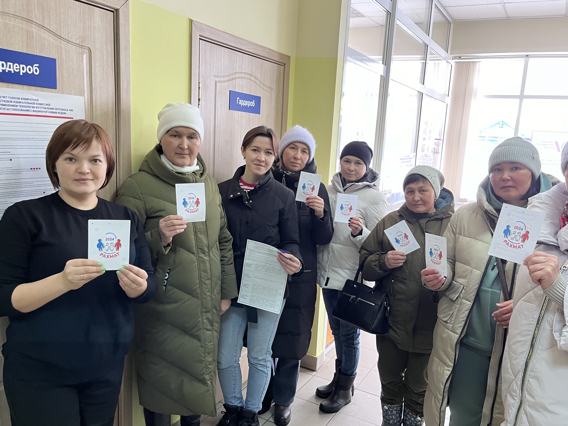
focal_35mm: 28
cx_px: 300
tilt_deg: -10.2
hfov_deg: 63.4
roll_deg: -3.7
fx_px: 459
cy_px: 219
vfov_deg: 49.7
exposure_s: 1/50
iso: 80
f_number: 1.6
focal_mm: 5.1
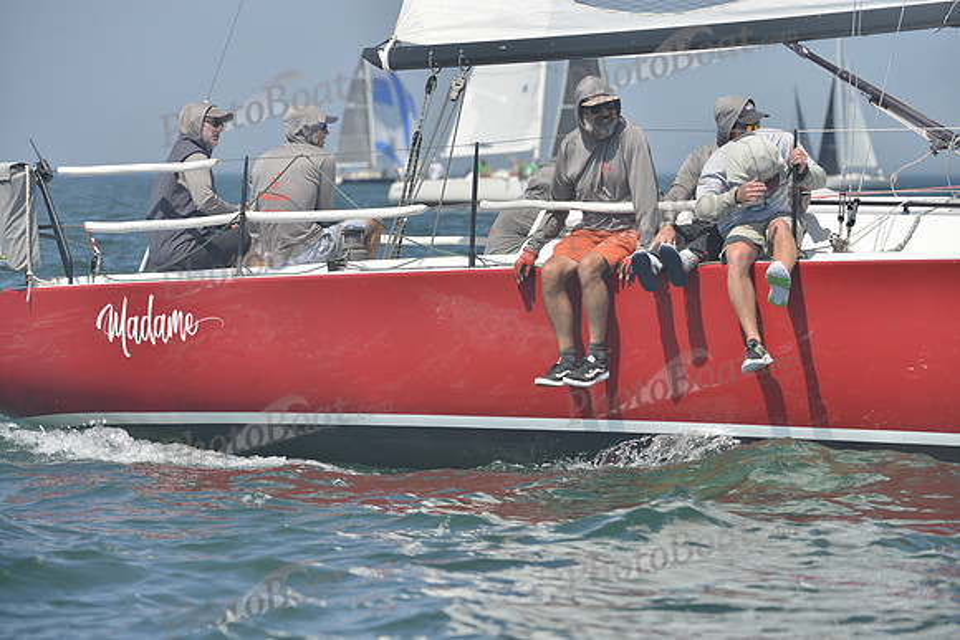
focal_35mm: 220
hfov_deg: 9.4
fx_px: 5868
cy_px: 320
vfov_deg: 6.2
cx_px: 480
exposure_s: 1/1000
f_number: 7.1
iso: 280
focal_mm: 220
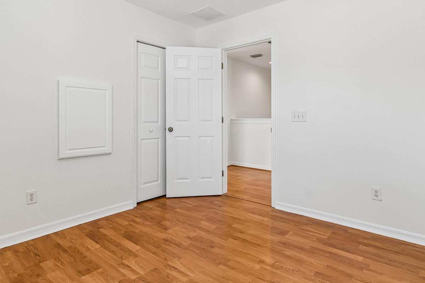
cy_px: 124
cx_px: 216
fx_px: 236
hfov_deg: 84.0
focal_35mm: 20
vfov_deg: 61.7
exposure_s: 1/4
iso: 100
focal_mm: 10
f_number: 7.1
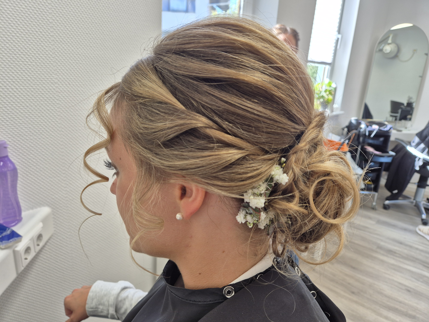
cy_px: 161
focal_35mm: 23
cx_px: 214
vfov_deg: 58.9
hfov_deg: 73.9
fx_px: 285
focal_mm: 5.4
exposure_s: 1/100
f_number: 1.8
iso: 50
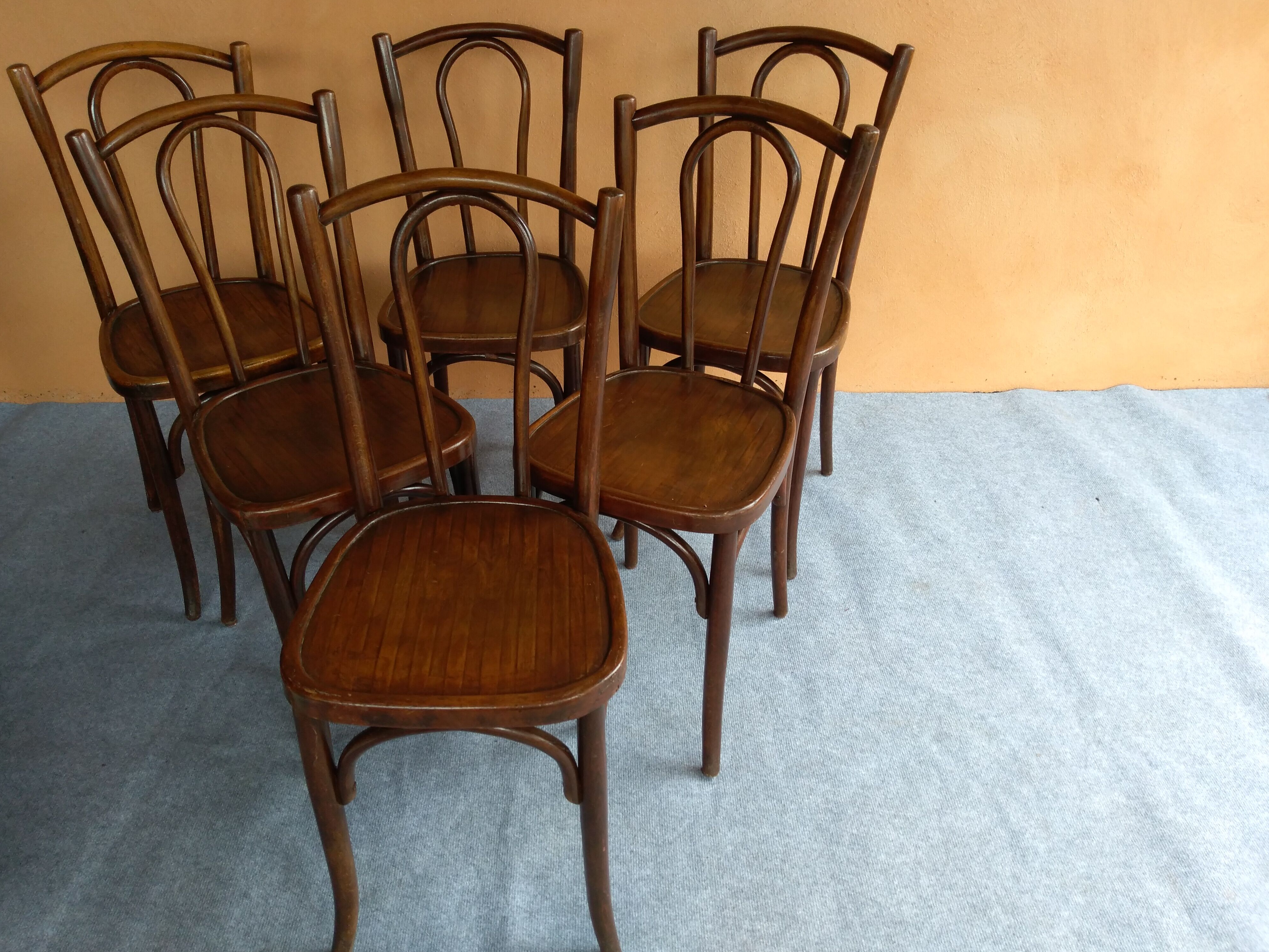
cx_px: 615
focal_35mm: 27
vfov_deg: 51.3
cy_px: 477
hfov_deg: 65.3
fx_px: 990
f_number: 2
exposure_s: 1/120
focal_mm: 3.54
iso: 182
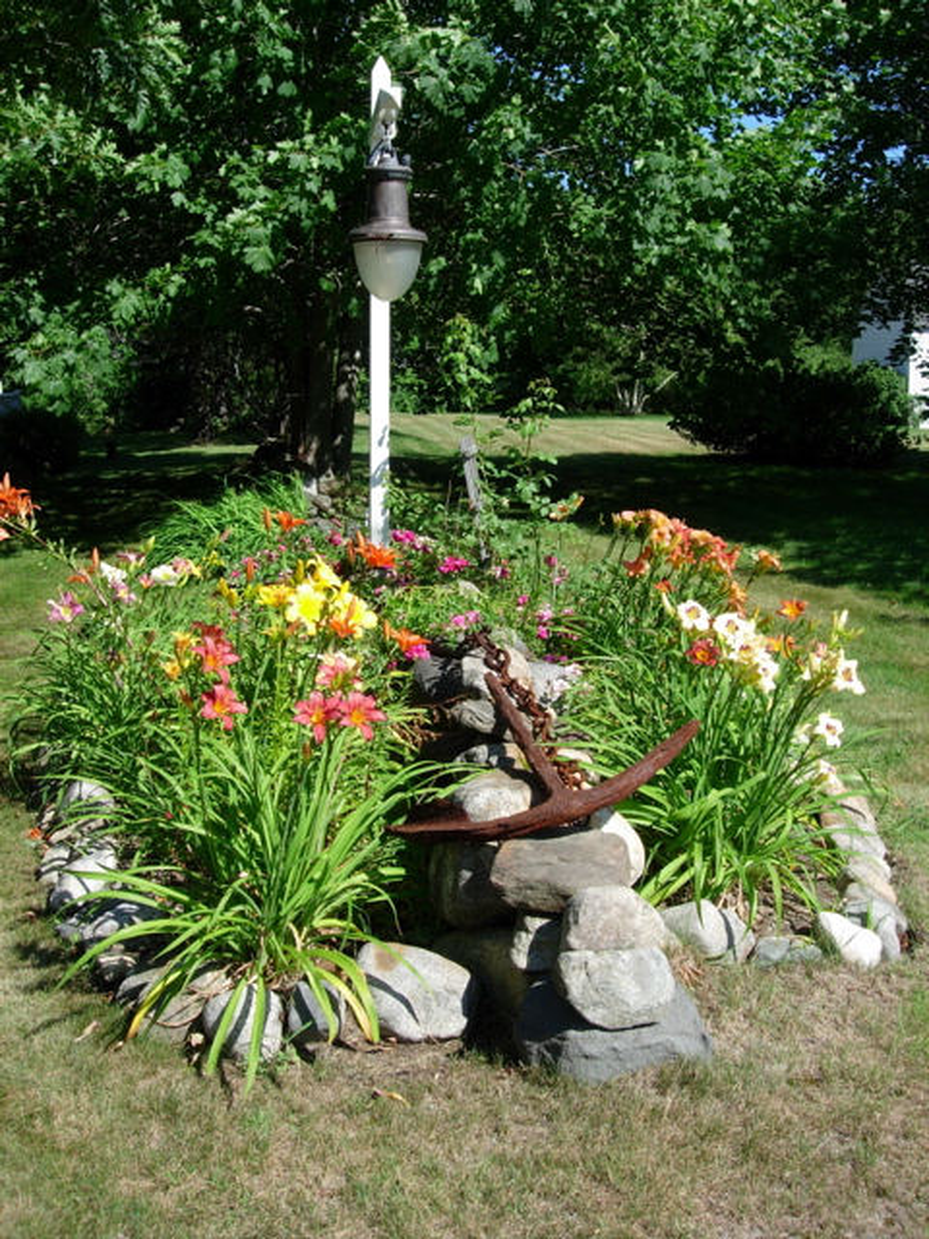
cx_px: 464
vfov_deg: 49.0
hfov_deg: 37.7
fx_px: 1360
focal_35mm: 38
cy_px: 620
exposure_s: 1/456
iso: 64
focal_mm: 7.8
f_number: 4.8
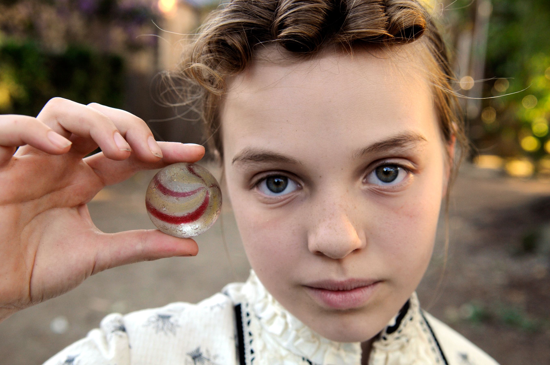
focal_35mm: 45
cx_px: 275
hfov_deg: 43.7
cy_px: 182
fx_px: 687
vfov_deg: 29.8
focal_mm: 30
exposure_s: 1/160
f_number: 4.5
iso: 500
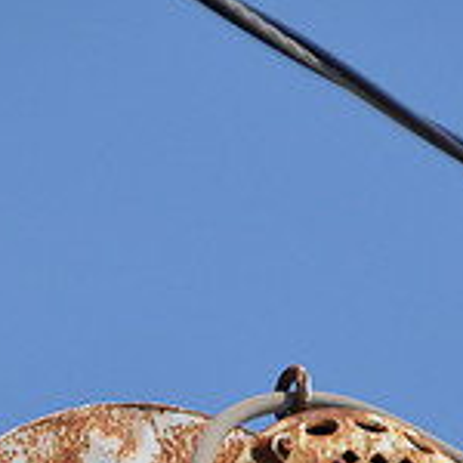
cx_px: 321
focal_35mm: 984
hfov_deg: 1.8
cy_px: 539
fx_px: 14890
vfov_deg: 1.8
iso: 400
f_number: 6.3
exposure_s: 1/1250
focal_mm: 200
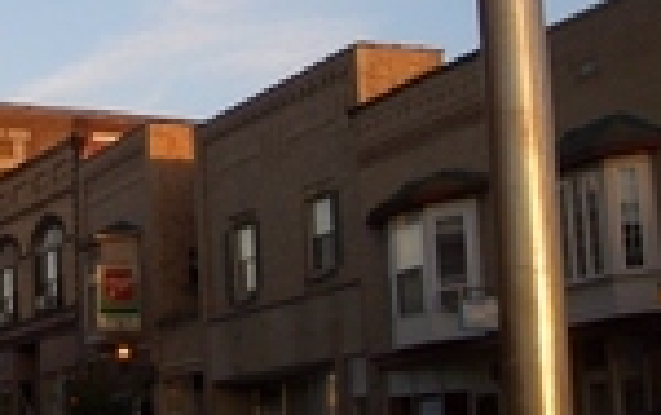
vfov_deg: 13.2
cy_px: 79
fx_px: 1785
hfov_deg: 20.5
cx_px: 53
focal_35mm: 99
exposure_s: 1/320
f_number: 2.6
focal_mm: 5.8
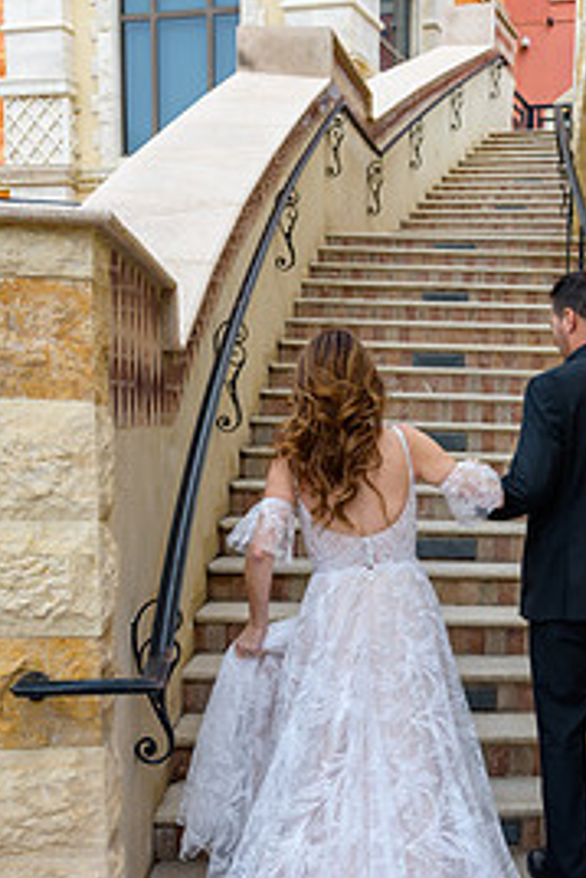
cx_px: 468
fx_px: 1146
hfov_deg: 28.1
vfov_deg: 41.1
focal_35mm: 47
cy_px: 619
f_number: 5
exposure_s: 1/160
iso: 400
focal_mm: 28
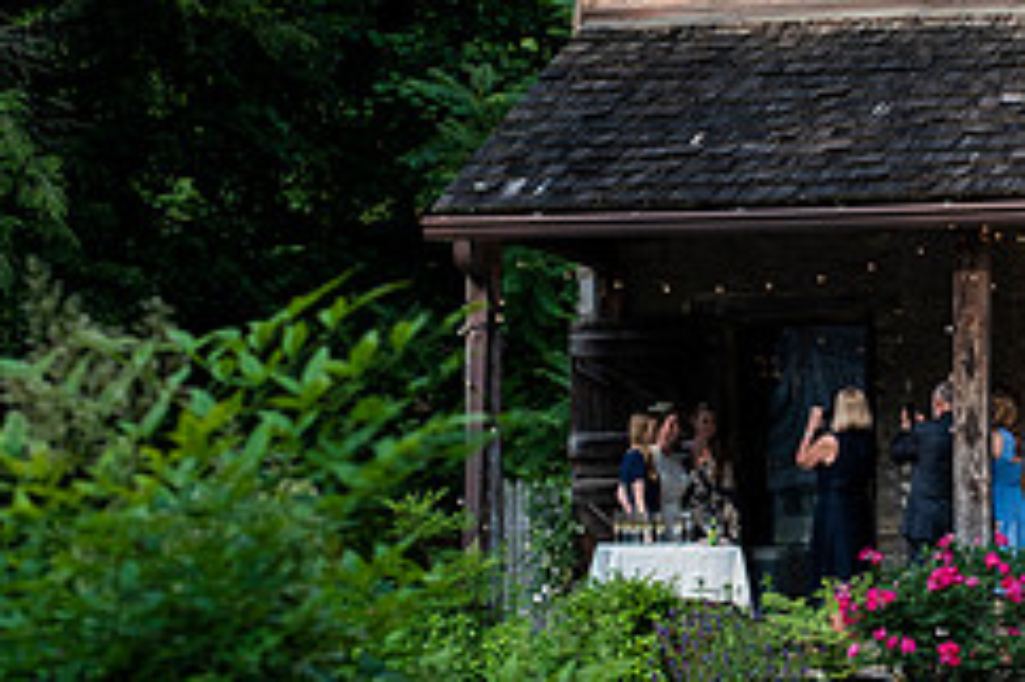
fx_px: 3414
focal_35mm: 120
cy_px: 269
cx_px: 1097
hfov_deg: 16.6
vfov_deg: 11.4
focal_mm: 50
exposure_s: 1/4000
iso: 640
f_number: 3.5
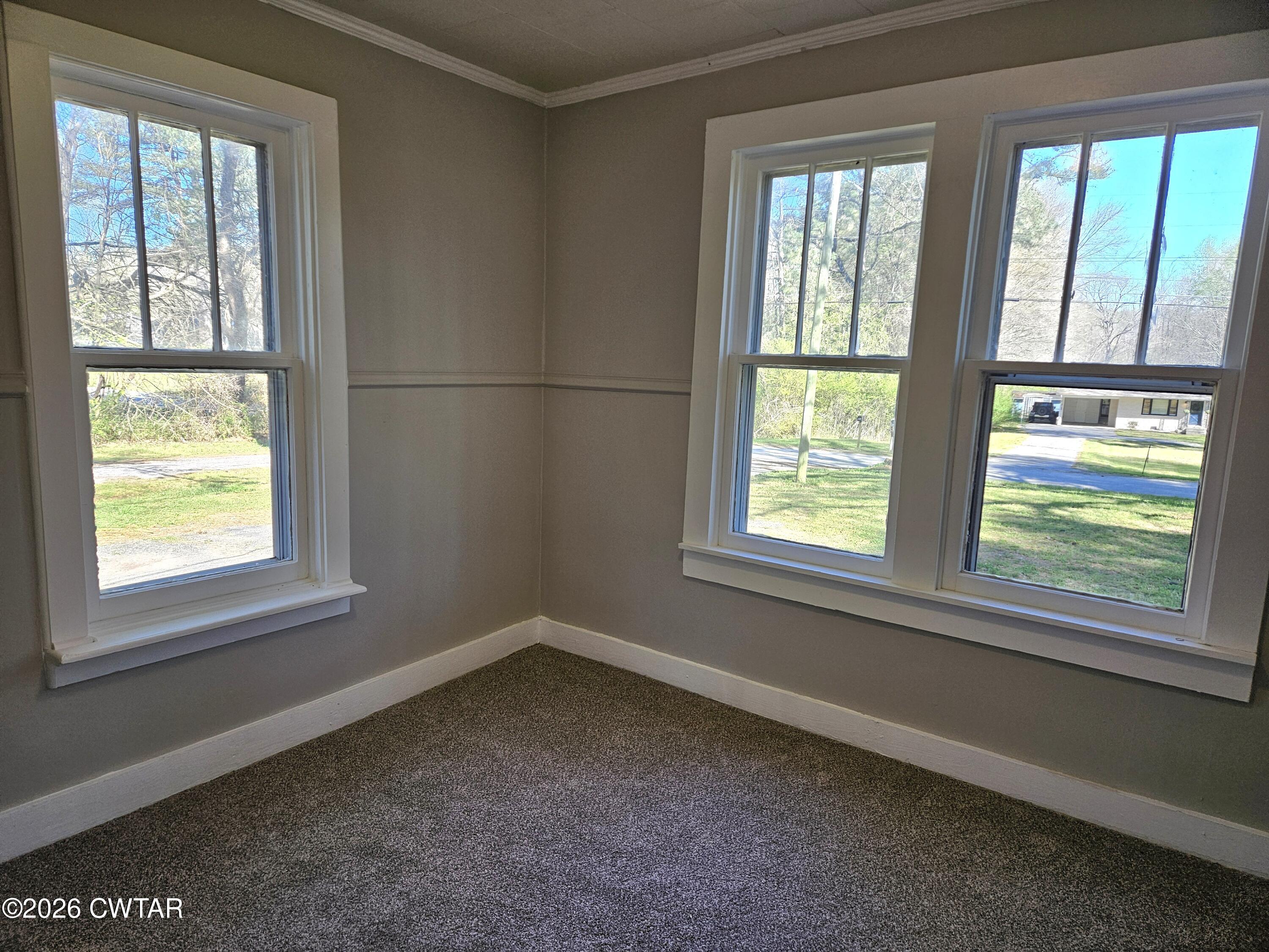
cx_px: 634
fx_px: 843
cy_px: 476
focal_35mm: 23
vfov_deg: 58.9
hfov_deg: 73.9
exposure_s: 1/182
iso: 50
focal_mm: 5.4
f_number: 1.8
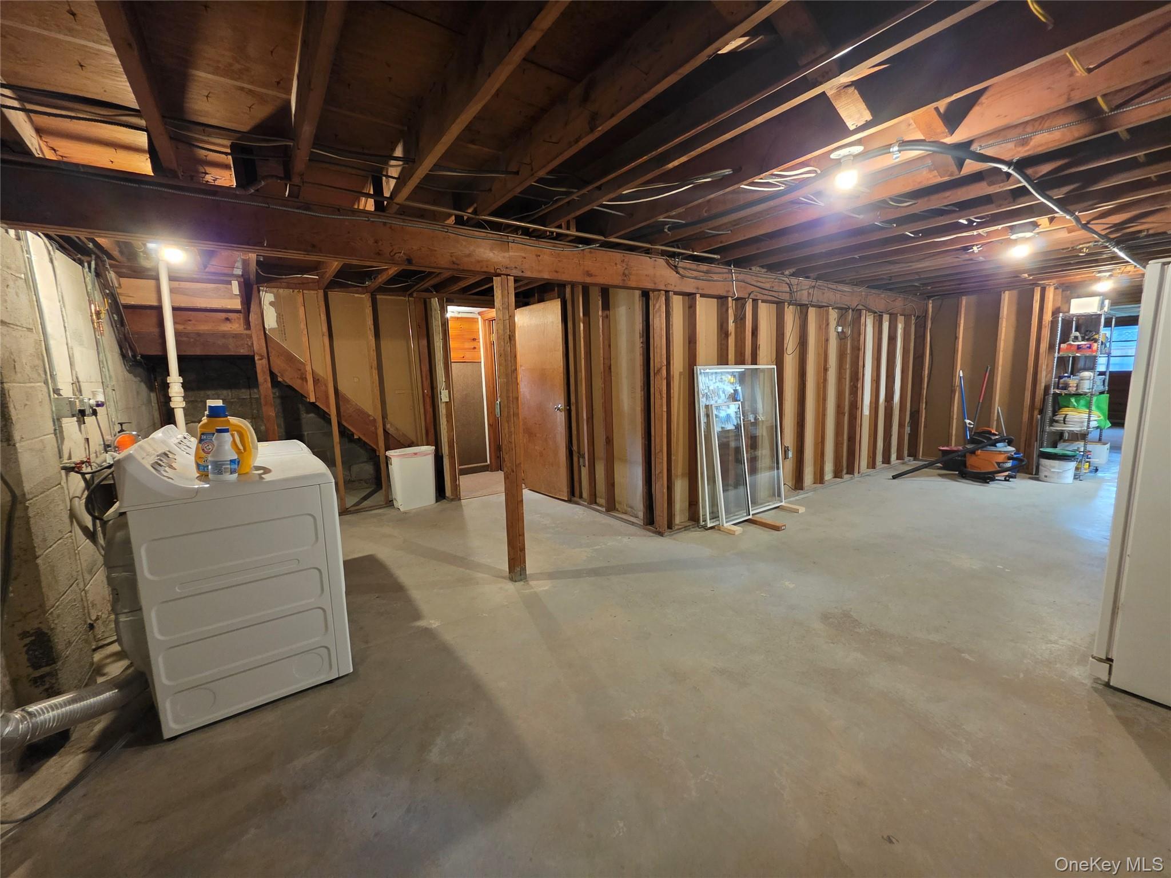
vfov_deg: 89.9
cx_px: 586
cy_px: 439
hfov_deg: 106.2
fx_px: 440
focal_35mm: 13
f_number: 1.9
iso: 640
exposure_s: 1/60
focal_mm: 2.2
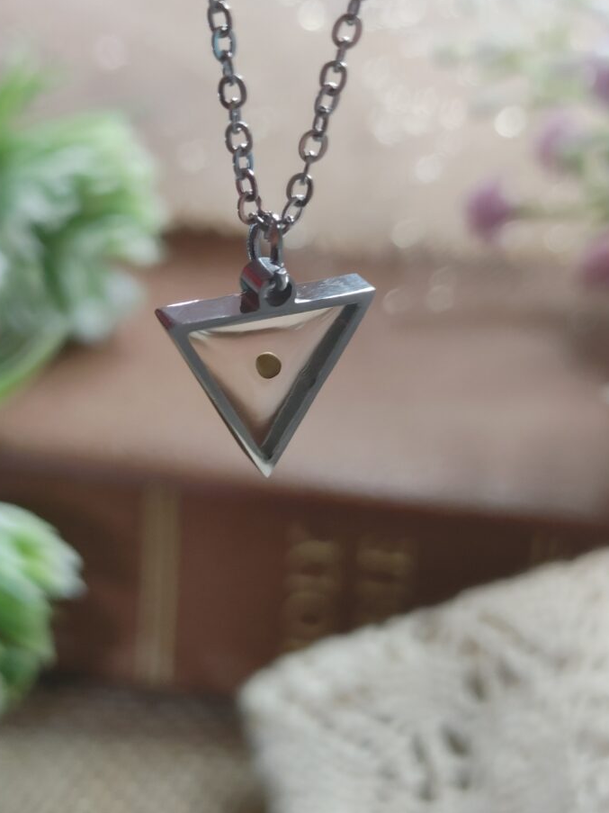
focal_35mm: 59
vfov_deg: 32.7
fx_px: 1384
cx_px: 290
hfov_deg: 24.8
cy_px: 397
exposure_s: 1/33
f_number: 1.8
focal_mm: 5.58
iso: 150
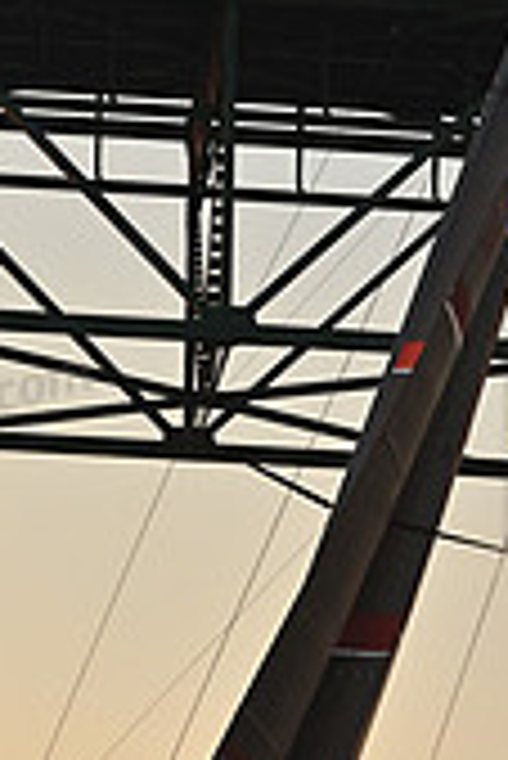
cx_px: 326
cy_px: 612
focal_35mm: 240
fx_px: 5069
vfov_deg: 8.6
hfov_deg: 5.7
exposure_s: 1/640
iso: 800
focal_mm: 70
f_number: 8
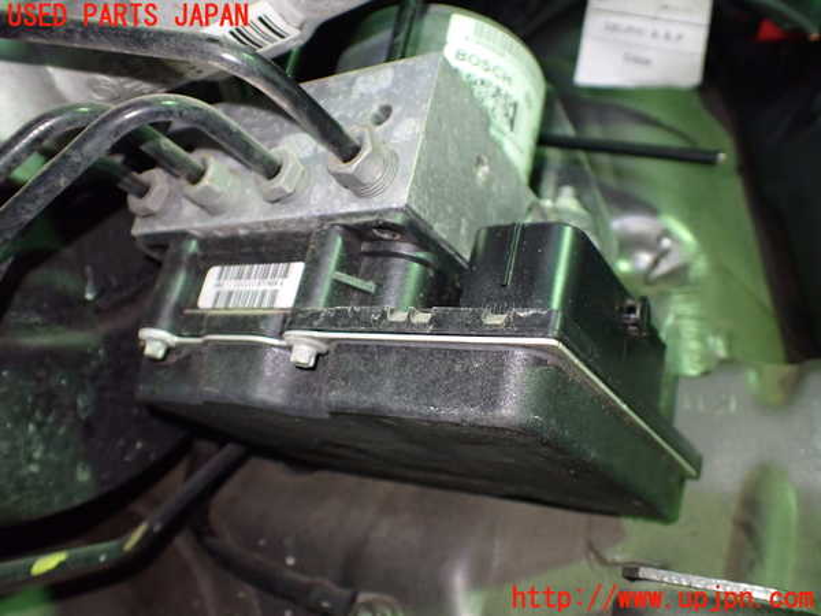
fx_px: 712
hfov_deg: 60.0
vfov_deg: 46.8
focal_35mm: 30
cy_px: 308
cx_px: 410
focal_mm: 5.4
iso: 800
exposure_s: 1/60
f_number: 2.3
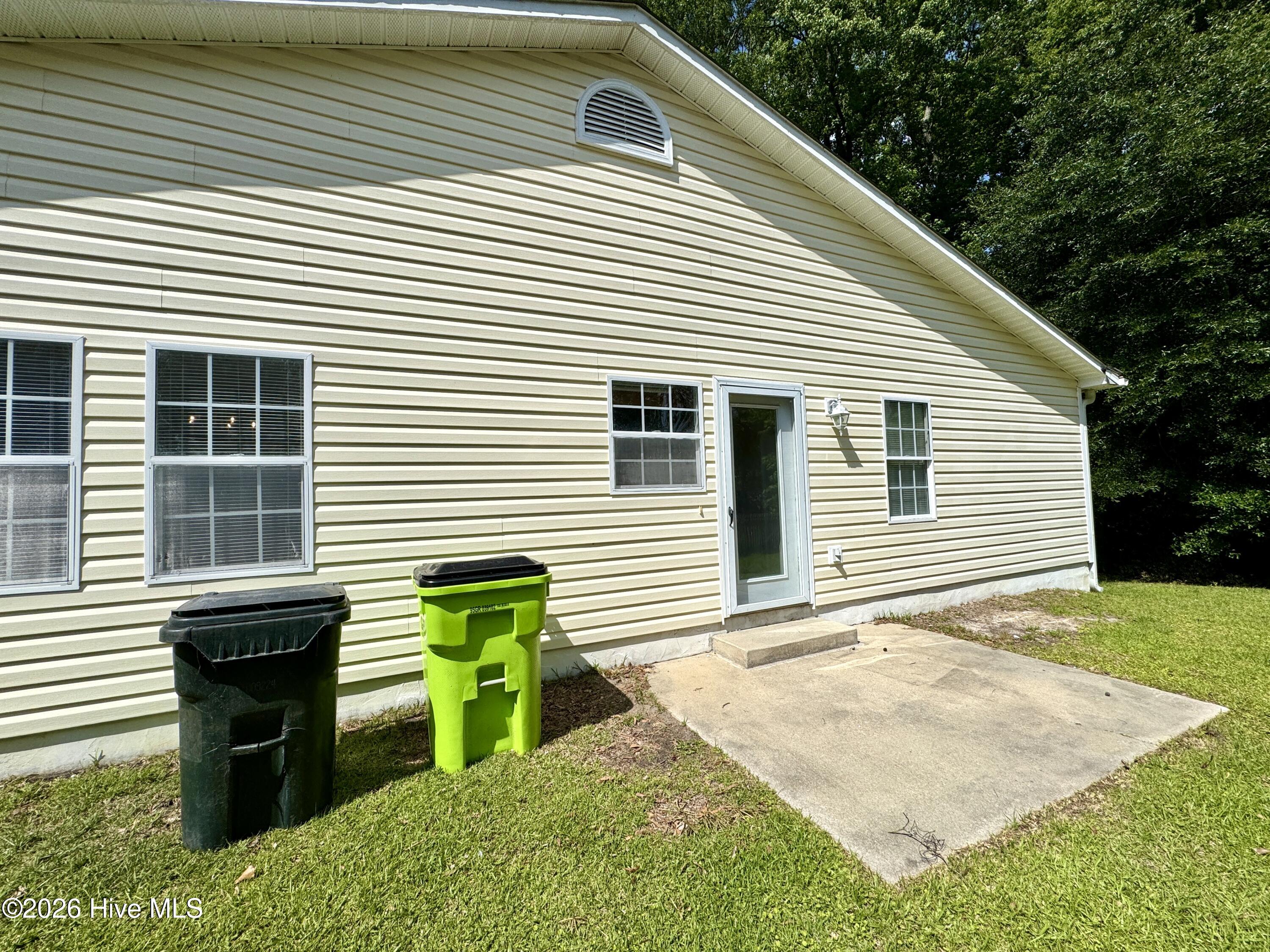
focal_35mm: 14
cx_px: 635
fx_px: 514
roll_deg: +1.6
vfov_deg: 85.7
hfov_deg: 102.1
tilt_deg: +2.2
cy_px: 476
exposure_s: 1/3717
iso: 32
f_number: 2.2
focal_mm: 2.22
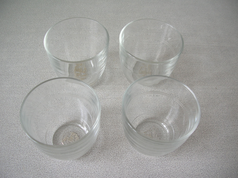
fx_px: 240
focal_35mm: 35
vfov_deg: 40.6
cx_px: 119
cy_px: 89
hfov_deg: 52.7
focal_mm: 5.8
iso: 50
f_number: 2.8
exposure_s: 1/18.4
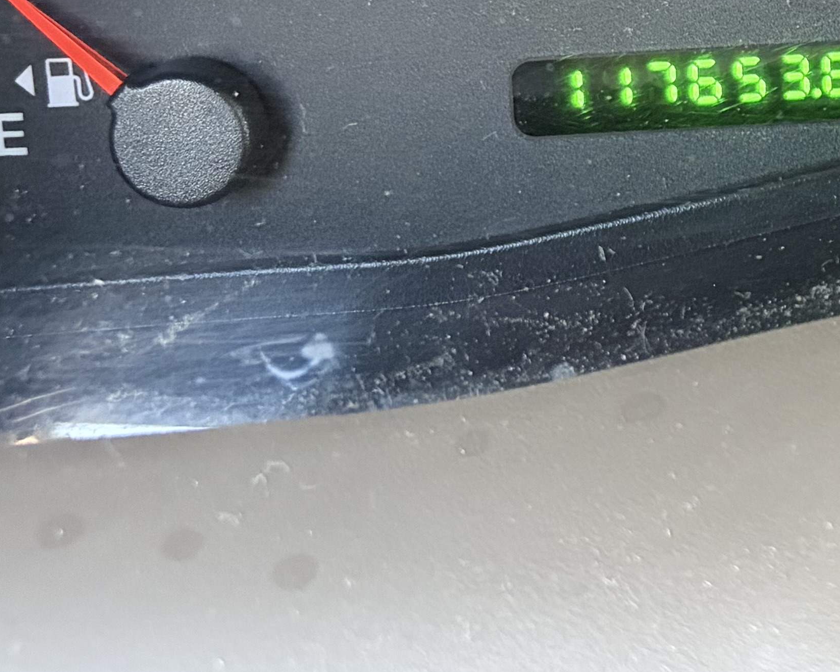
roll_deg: -0.2
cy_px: -72
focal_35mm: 88
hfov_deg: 19.7
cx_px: 1144
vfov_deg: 16.9
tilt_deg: -28.6
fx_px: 2188
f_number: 1.6
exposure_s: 1/40
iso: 500
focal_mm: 5.96
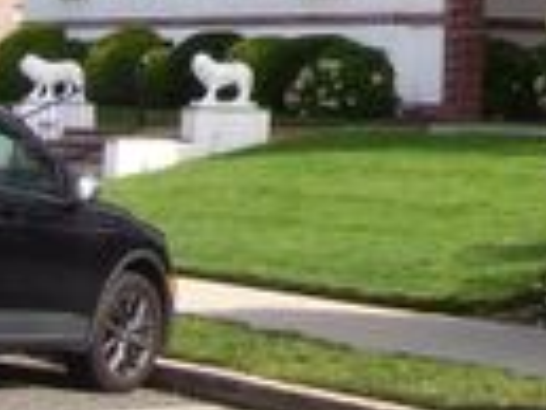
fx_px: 2084
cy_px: -184
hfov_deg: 14.2
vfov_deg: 10.9
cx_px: 749
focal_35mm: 132
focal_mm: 5.6
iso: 80
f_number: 4.8
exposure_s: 1/250
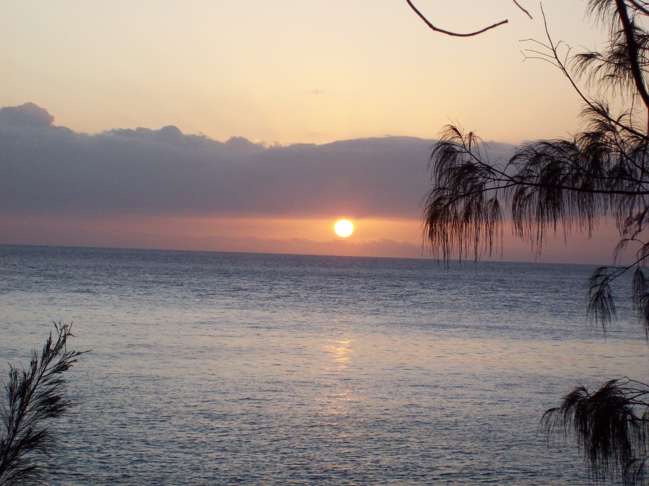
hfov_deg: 18.2
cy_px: 243
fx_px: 2024
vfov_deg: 13.7
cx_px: 324
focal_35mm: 108
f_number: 4.8
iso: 80
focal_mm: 18
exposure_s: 1/183
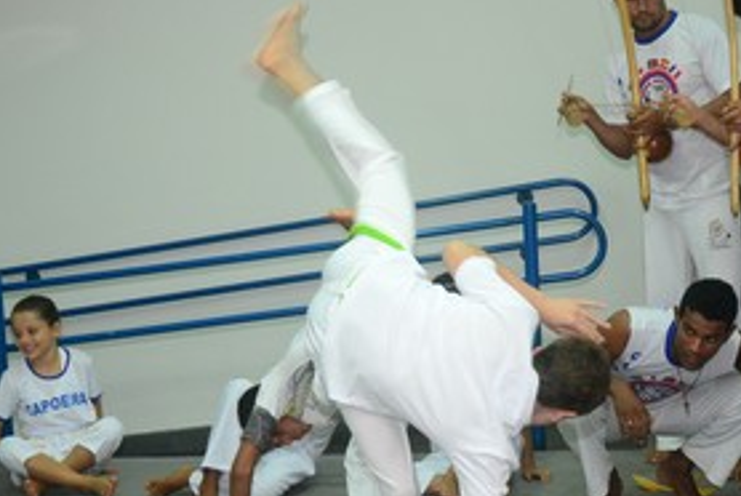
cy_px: 347
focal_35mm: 97
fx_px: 1999
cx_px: 381
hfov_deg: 21.0
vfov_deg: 14.1
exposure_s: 1/80
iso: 1600
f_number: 4.5
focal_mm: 40
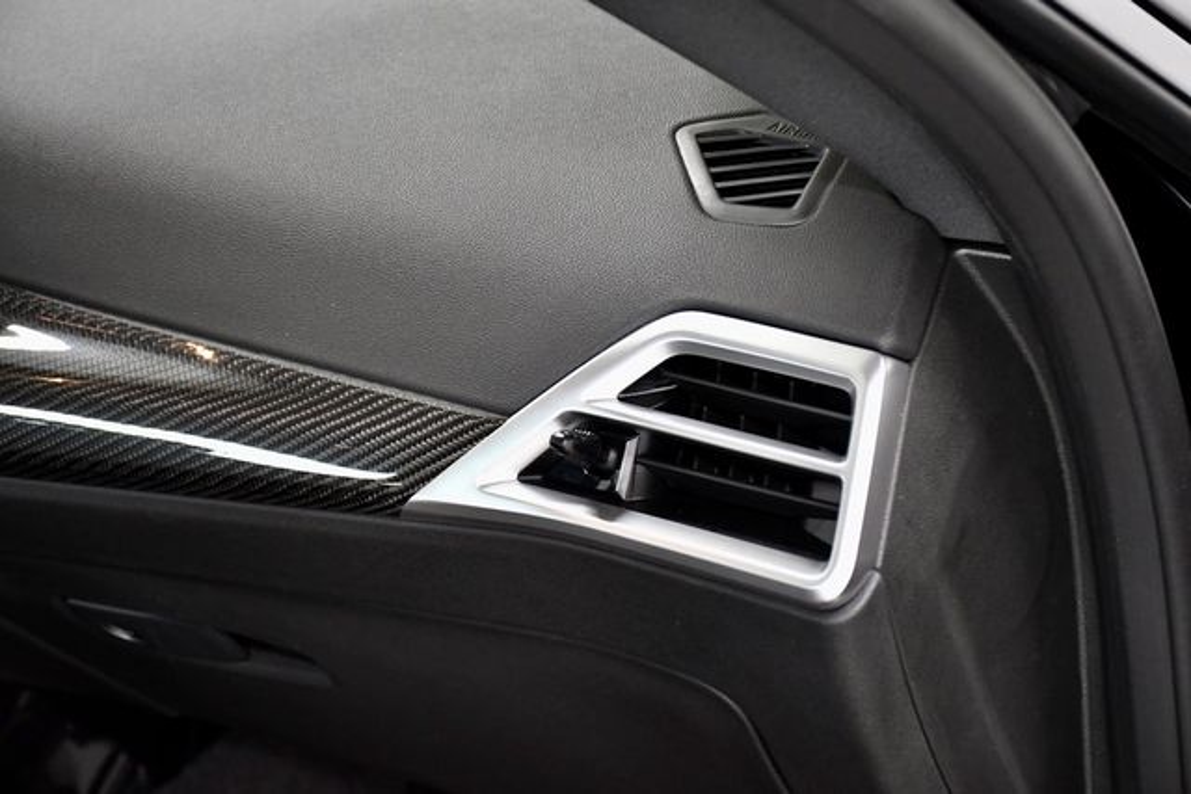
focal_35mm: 90
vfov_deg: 15.2
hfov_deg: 22.6
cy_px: 397
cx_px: 596
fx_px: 2978
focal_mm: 60
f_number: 5.6
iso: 2500
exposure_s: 1/100
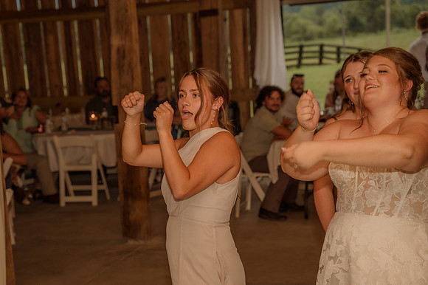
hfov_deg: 24.1
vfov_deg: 16.2
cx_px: 170
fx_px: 1002
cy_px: 172
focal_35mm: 84
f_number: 4
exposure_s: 1/200
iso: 320
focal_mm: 70
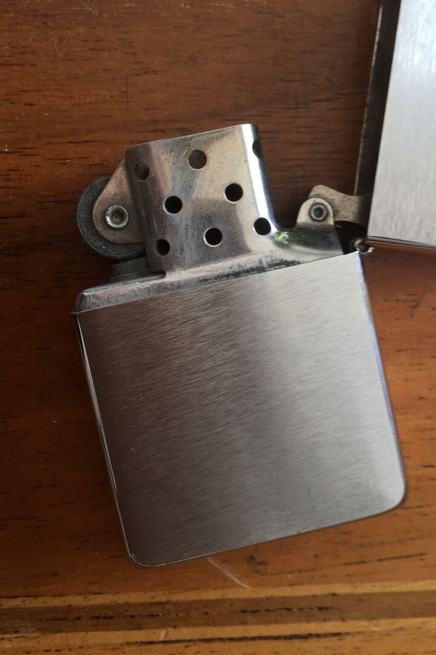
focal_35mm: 37
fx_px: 673
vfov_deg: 51.7
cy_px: 274
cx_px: 264
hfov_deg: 35.8
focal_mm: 4.15
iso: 32
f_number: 2.2
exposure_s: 1/50
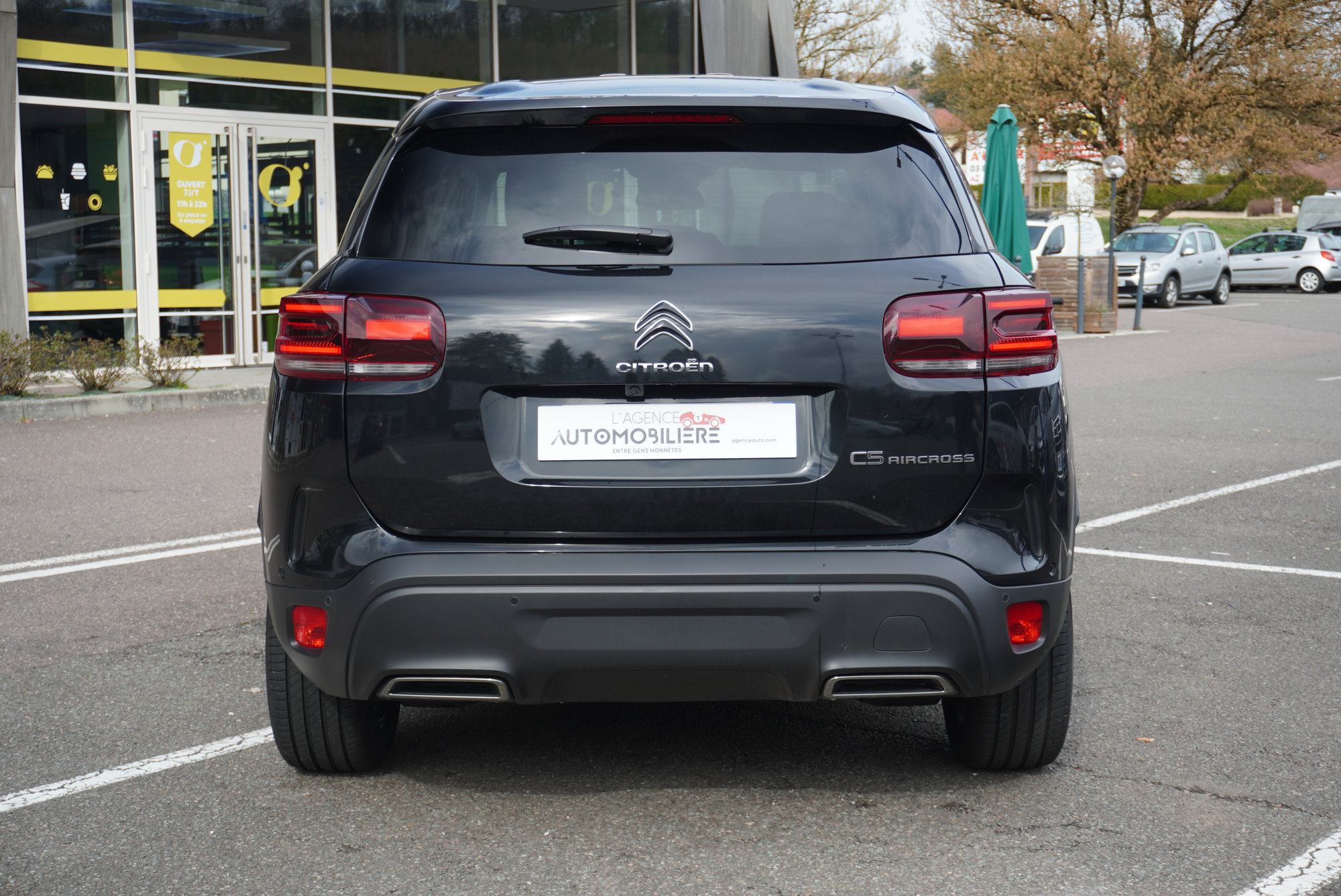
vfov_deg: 25.8
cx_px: 670
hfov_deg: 37.8
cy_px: 448
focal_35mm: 52
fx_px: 1957
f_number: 5.6
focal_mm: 35
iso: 100
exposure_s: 1/80
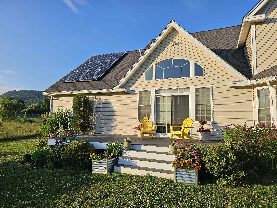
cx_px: 138
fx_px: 184
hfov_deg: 73.9
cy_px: 104
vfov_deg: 58.9
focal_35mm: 23
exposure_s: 1/617
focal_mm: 6.3
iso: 10
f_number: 1.7
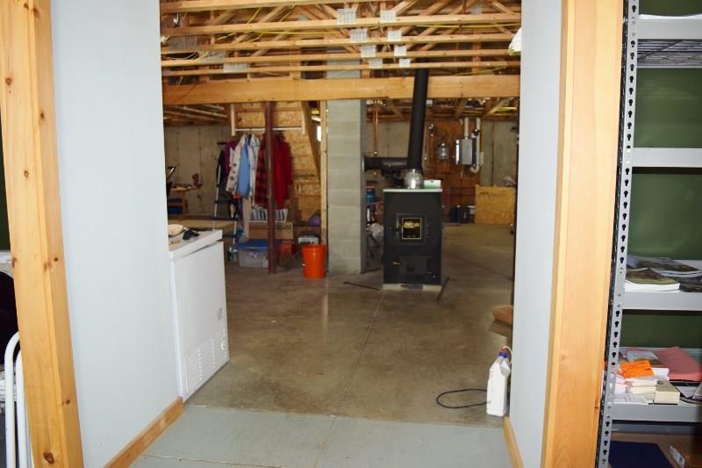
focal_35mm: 27
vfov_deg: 47.9
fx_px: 526
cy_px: 234
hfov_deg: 67.4
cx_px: 351
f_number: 4
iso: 800
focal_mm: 18
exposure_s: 1/60
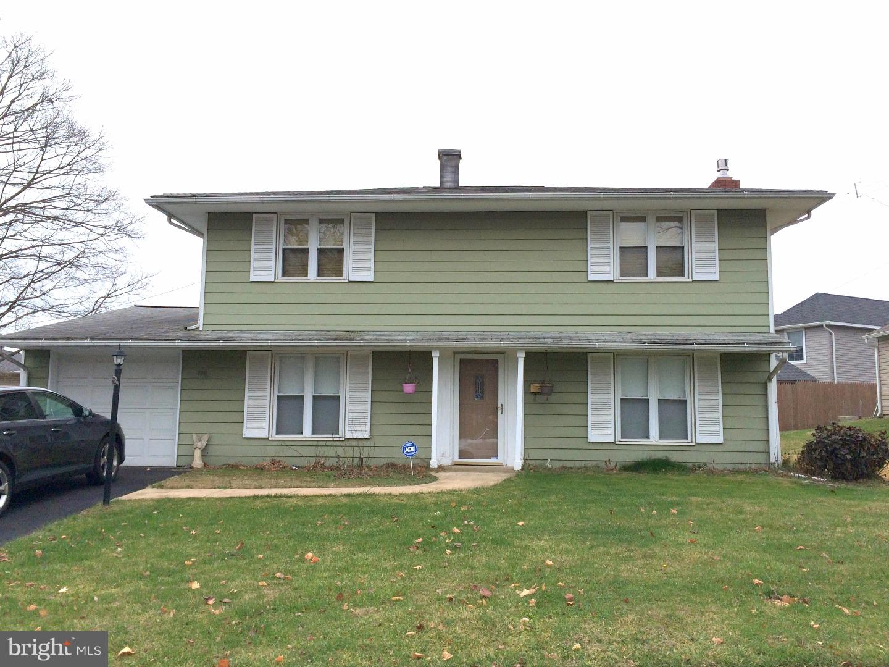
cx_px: 444
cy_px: 334
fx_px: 745
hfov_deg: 61.7
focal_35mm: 29
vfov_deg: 48.2
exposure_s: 1/873
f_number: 2.2
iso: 32
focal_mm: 4.15
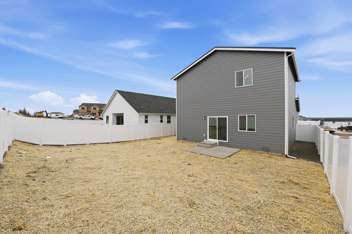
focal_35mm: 14
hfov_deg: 104.3
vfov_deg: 81.2
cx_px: 176
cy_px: 117
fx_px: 137
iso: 200
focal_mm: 14
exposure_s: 1/200
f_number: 8
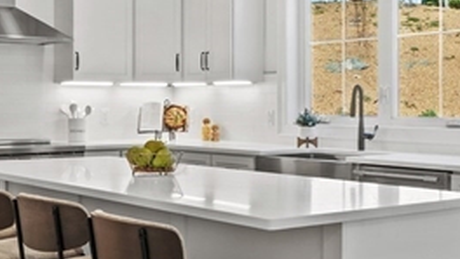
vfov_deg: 18.6
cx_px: 220
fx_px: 793
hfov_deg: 32.3
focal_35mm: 65
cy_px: 117
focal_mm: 16
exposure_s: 1/2
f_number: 8
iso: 200
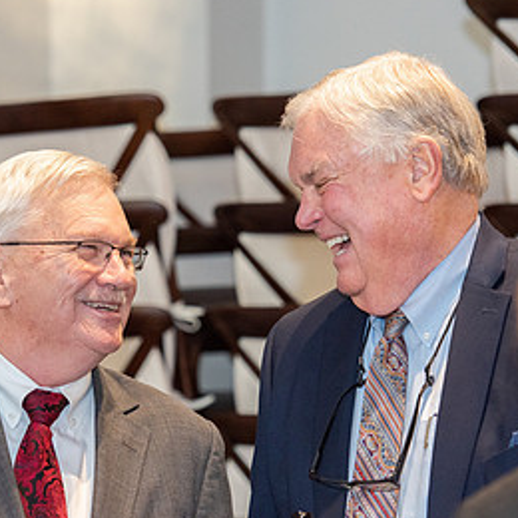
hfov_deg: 6.6
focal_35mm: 264
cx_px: 143
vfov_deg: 6.6
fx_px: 4470
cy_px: 339
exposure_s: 1/200
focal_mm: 135
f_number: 4.5
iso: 1000
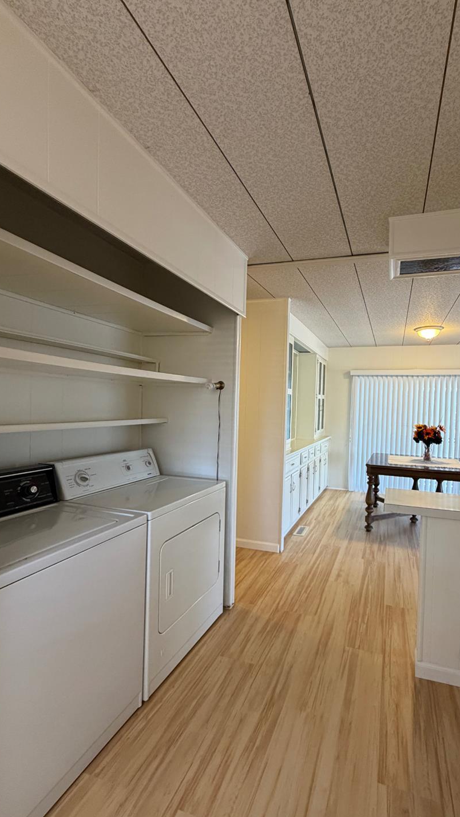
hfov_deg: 65.8
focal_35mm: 16
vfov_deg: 99.3
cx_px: 296
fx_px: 347
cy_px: 419
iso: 250
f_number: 2.2
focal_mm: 2.22
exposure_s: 1/60
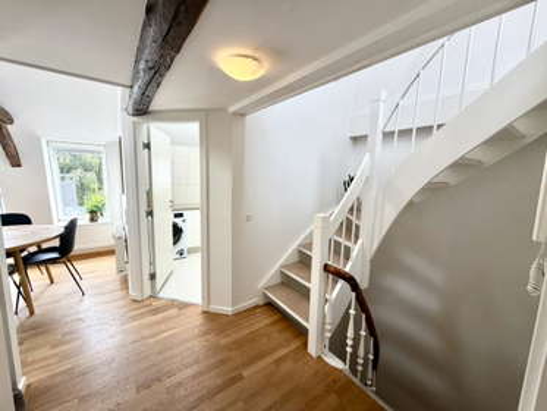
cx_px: 274
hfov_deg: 102.0
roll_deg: -1.7
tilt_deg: -5.4
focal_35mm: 14
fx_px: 221
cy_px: 206
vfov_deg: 85.7
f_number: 2.2
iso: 50
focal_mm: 2.22
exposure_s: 1/121
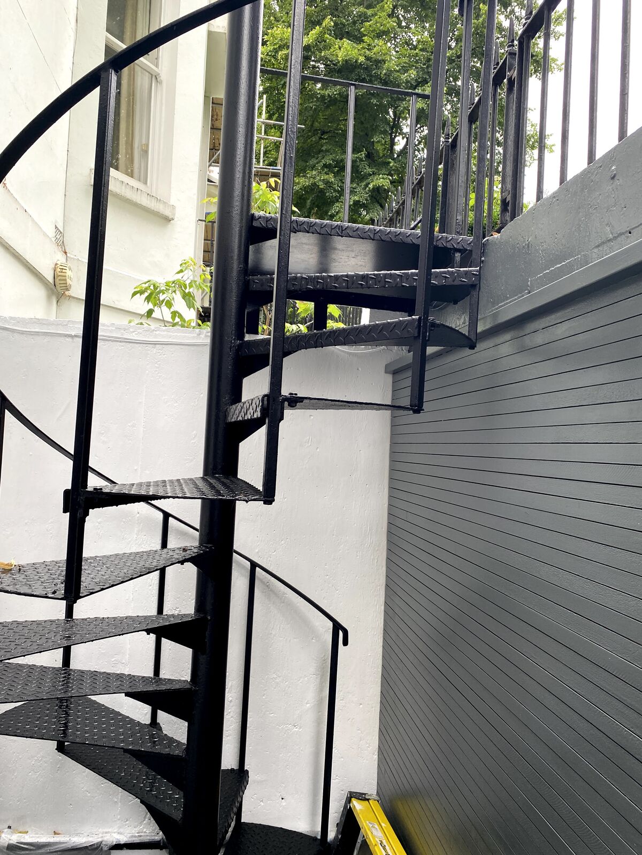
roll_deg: -2.8
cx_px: 321
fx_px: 643
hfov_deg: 53.1
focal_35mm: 26
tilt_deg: +2.8
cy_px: 428
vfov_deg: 67.3
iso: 50
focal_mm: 4.25
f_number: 1.8
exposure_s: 1/122
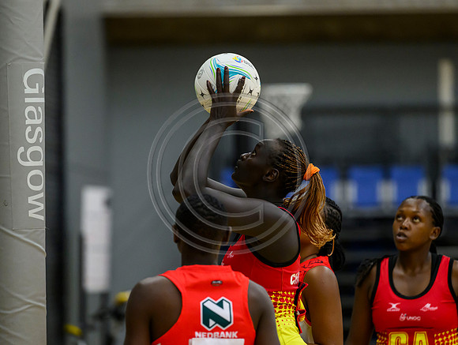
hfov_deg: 7.6
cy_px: 198
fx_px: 3431
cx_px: 228
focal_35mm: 259
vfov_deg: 5.8
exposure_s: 1/1000
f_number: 3.2
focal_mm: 200
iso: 4000
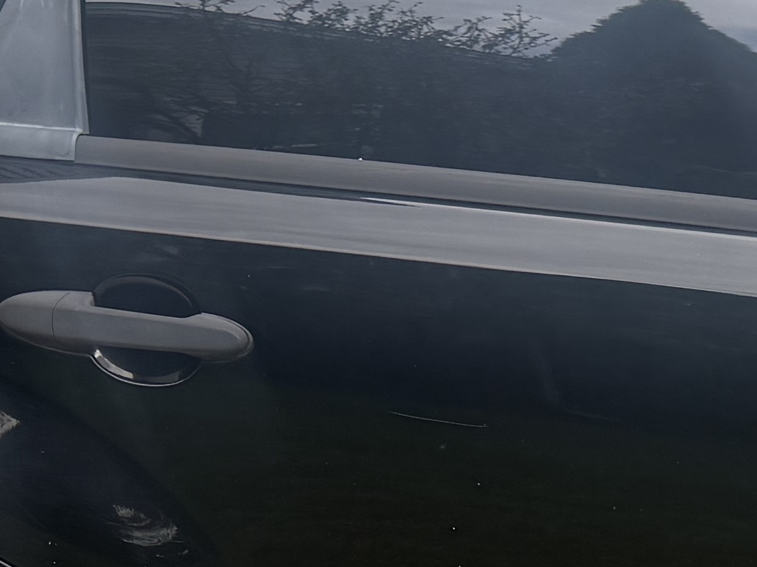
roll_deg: +0.5
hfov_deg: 17.2
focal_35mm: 111
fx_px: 2427
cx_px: 826
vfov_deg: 13.0
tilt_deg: -21.0
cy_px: 680
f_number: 1.78
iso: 80
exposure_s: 1/788
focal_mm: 6.76
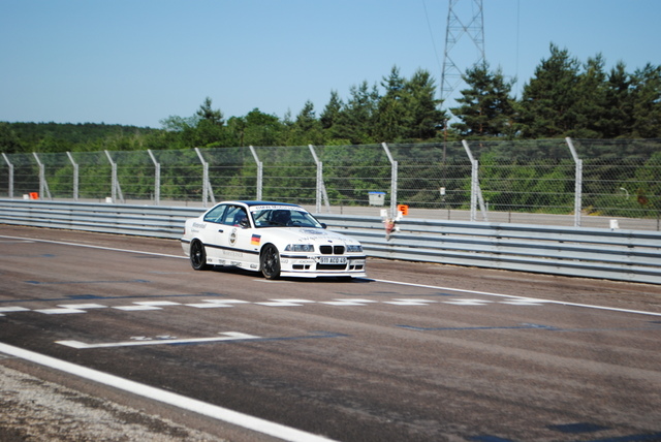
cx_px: 330
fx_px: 1516
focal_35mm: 82
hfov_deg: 24.6
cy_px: 221
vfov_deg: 16.6
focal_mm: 55
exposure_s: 1/1000
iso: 200
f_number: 5.6
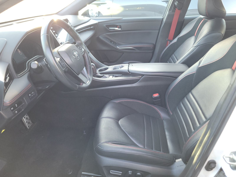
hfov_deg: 71.6
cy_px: 88
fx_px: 164
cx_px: 118
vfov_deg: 56.8
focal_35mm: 24
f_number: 1.8
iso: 406
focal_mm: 6.7
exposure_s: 1/59
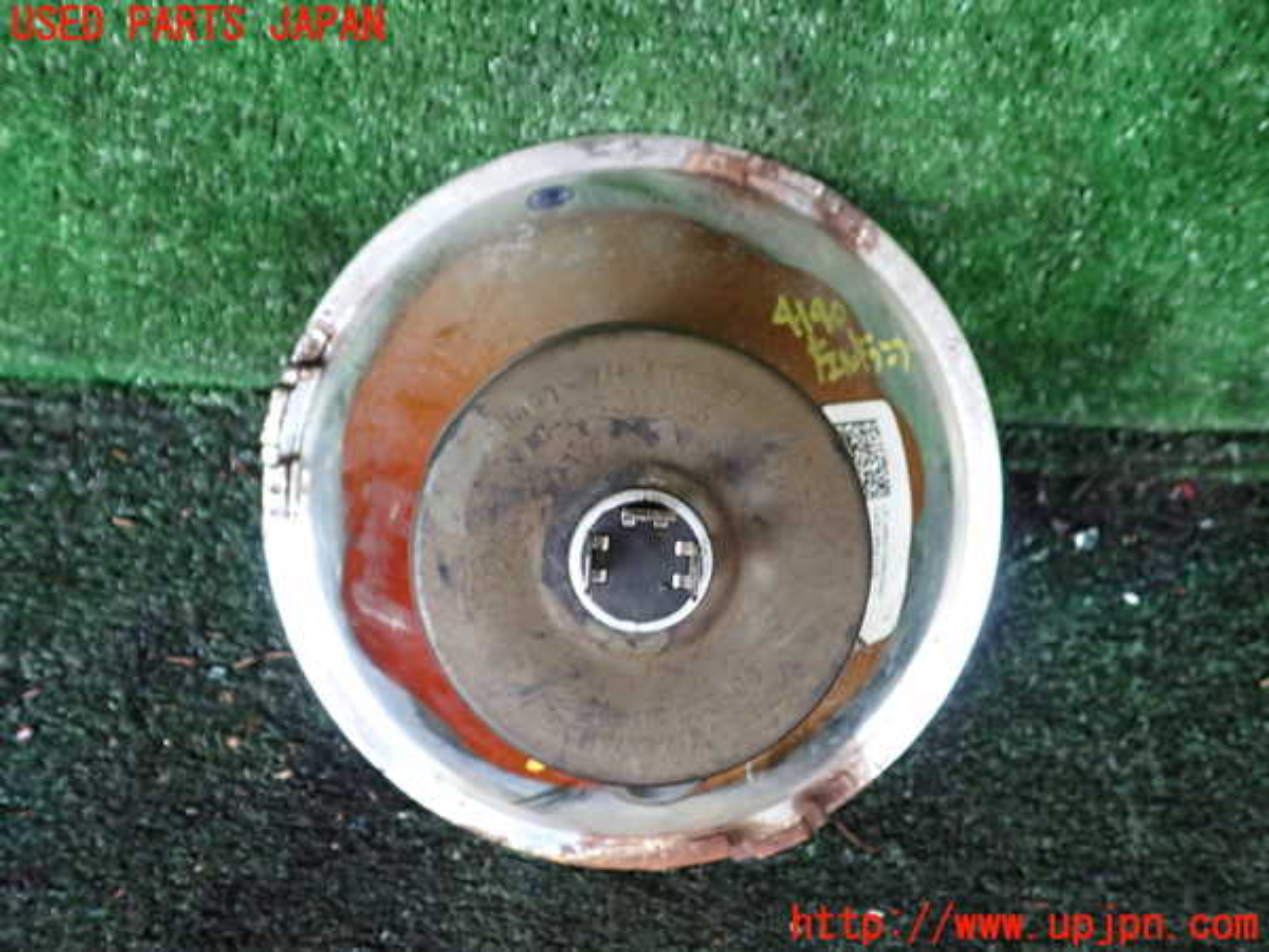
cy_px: 476
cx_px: 634
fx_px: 1100
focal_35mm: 30
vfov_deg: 46.8
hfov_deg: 60.0
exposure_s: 1/30
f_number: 2.3
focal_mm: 5.4
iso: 400
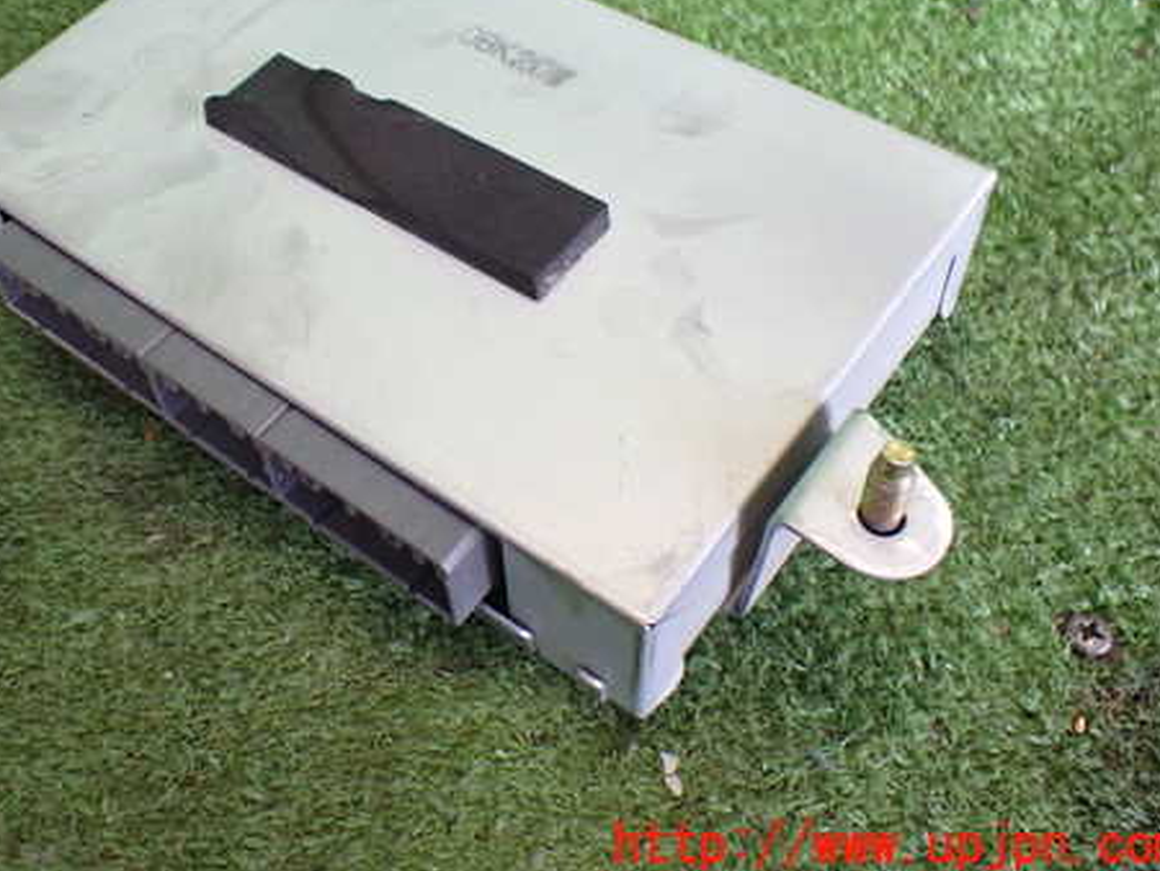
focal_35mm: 40
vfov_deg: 35.7
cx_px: 423
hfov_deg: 46.3
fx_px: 1341
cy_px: 299
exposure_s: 1/125
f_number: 2.3
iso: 640
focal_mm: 5.4
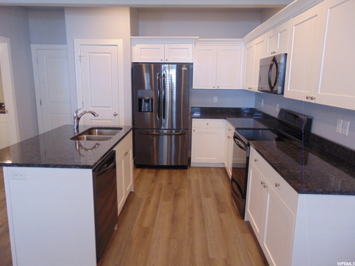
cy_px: 133
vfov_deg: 54.9
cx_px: 178
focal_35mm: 25
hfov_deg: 69.4
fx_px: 256
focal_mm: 4.5
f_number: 3
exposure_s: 1/30
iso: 200
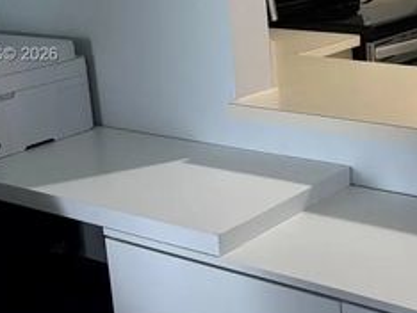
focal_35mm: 71
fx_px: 856
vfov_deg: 20.5
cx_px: 406
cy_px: 55
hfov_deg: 26.1
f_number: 1.6
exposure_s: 1/60
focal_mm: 5.96
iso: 400
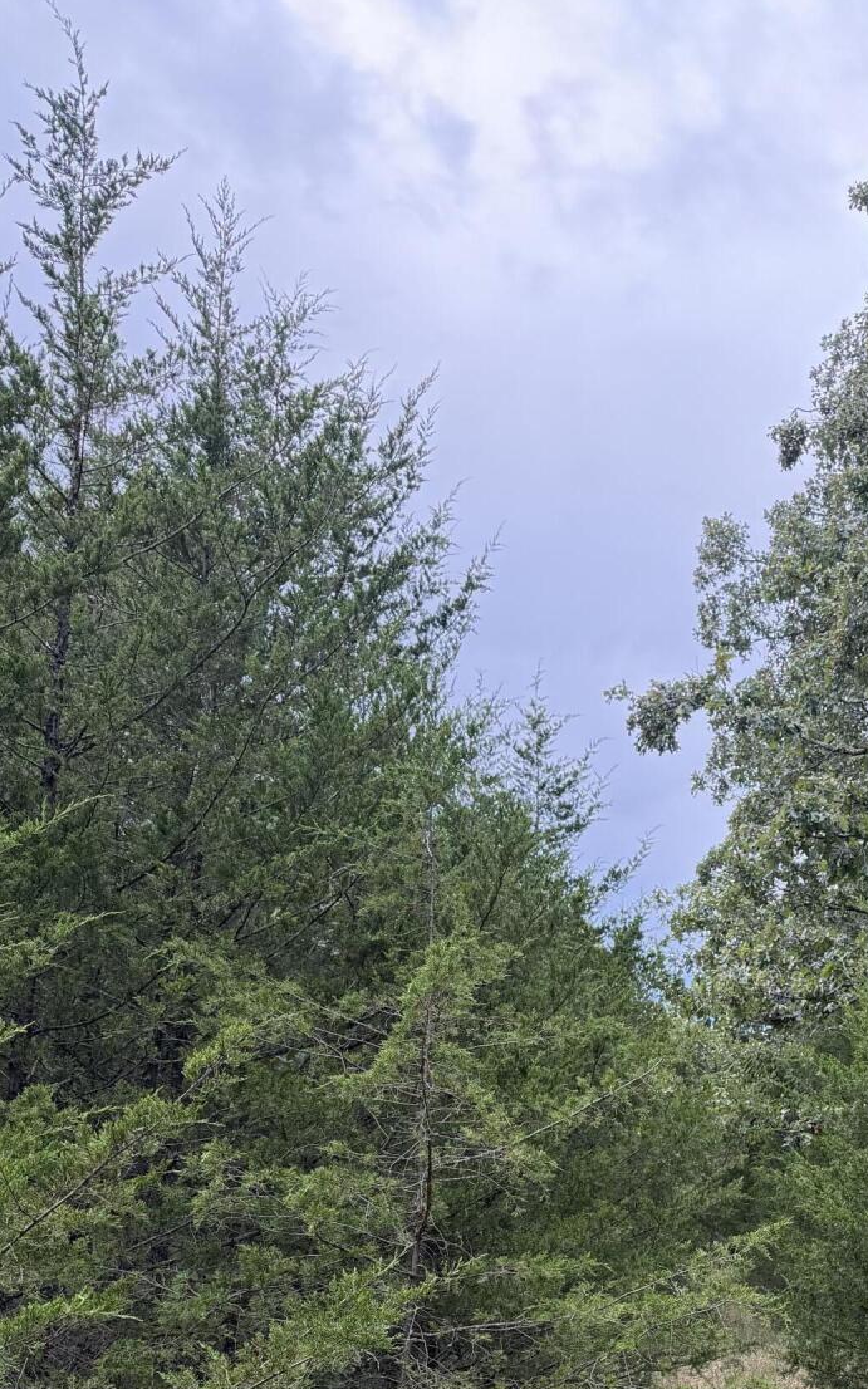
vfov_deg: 40.9
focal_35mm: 46
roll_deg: -5.2
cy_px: 1188
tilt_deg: +2.6
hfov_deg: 26.7
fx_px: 1742
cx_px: 839
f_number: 1.78
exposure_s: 1/430
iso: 100
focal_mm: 6.76
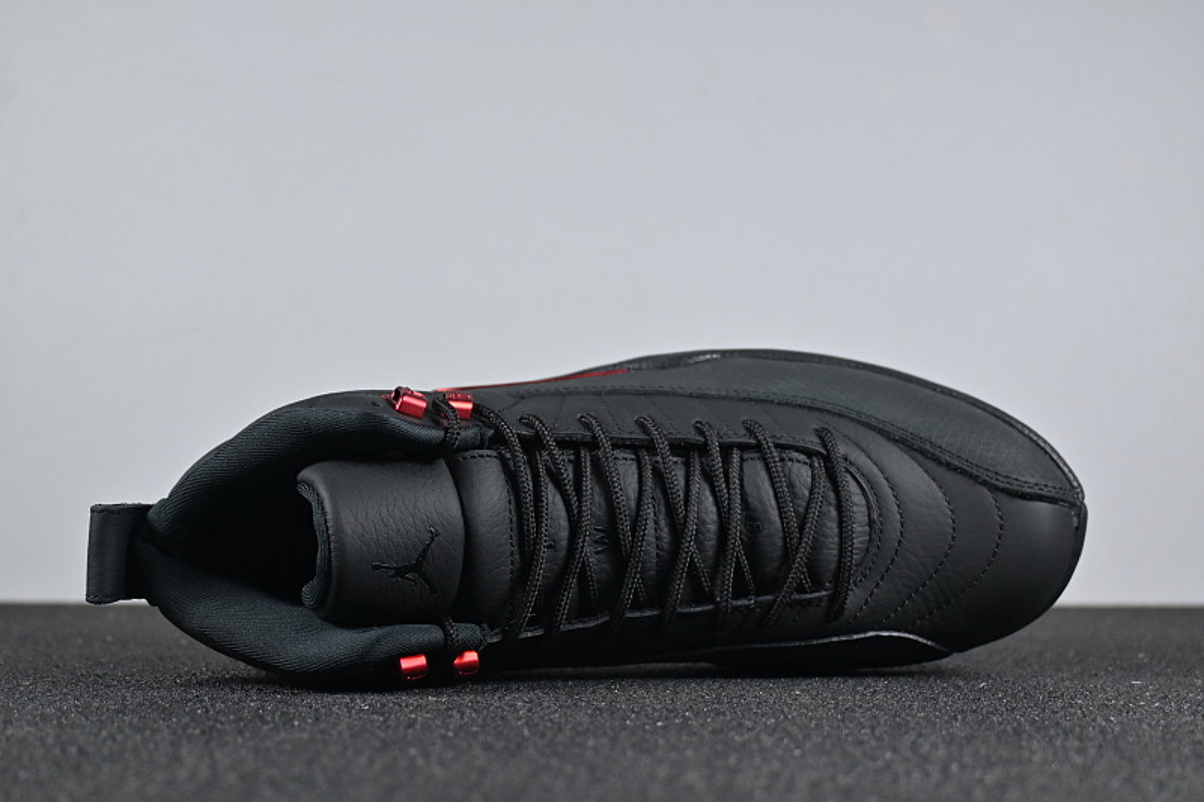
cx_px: 602
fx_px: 1580
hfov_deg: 41.7
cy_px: 401
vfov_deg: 28.5
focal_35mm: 47
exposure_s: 1/125
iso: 500
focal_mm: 31.5
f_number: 5
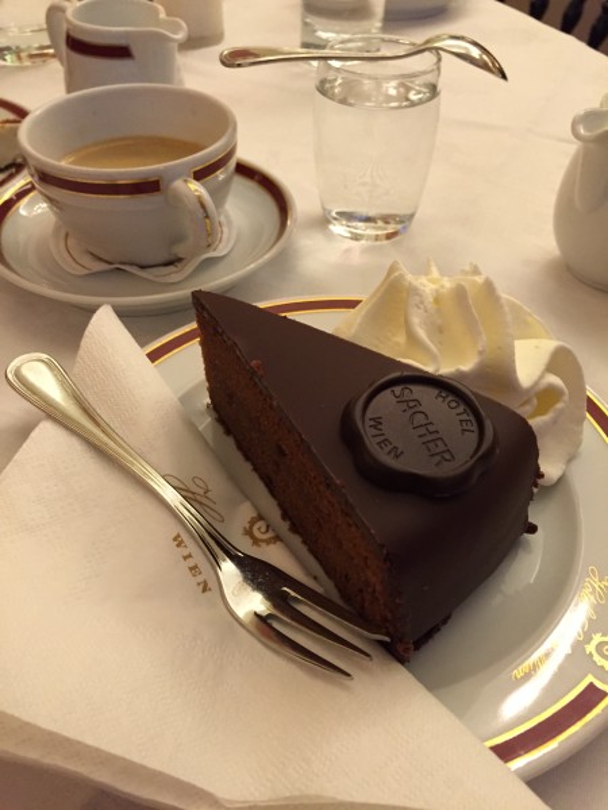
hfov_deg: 48.2
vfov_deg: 61.7
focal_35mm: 29
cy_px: 405
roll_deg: -1.3
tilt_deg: -44.8
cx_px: 304
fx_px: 679
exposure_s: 1/25
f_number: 2.2
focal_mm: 4.15
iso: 250
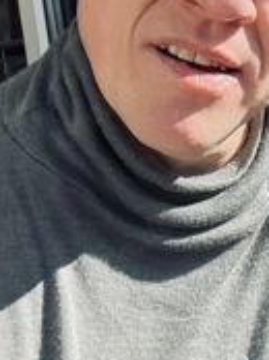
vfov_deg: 26.3
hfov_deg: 21.1
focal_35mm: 69
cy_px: -25
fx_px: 717
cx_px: 188
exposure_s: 1/478
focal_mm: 2.71
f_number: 2.2
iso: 25
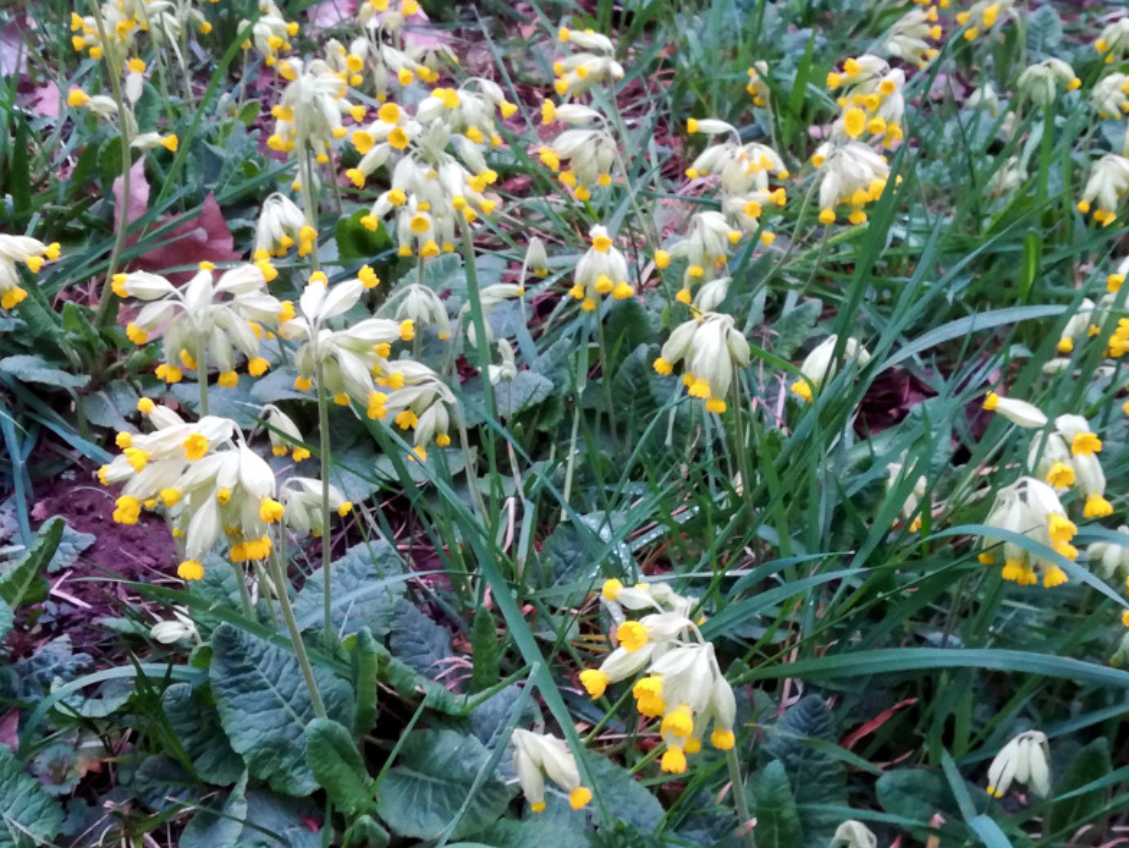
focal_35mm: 48
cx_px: 562
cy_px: 417
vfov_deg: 30.3
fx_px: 1566
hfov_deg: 39.6
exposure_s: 1/33.3
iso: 250
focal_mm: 3.83
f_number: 2.2
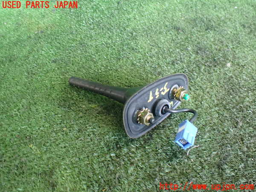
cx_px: 128
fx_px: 222
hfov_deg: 60.0
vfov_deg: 46.8
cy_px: 96
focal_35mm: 30
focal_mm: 5.4
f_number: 2.3
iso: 800
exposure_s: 1/60
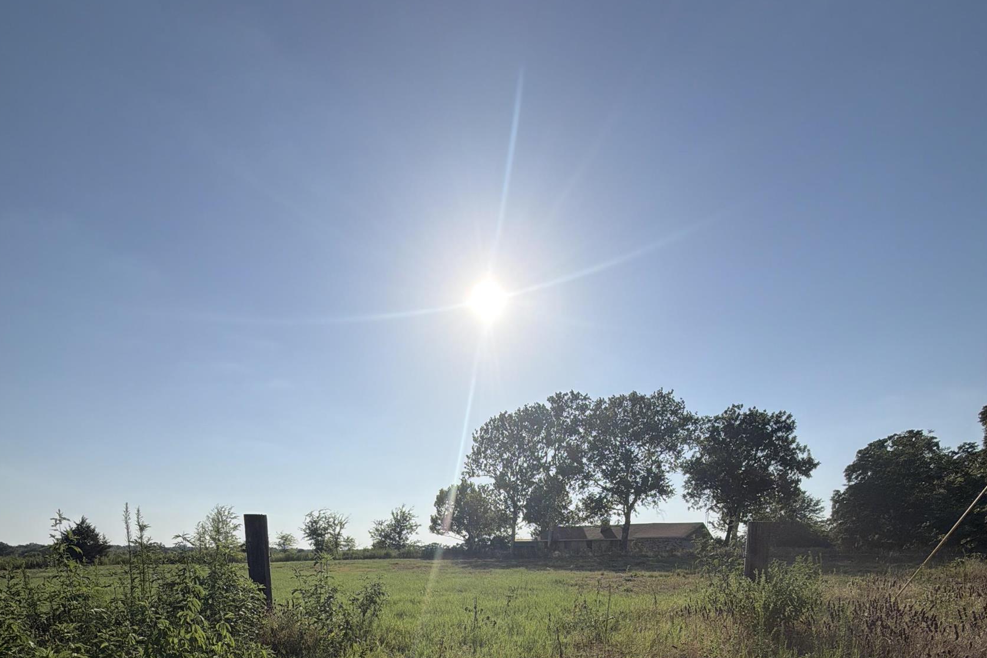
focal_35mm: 20
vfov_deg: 50.5
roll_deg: -0.7
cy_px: 654
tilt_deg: -11.2
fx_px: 548
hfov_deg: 84.0
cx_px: 481
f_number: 2.2
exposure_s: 1/1745
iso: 20
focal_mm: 2.22
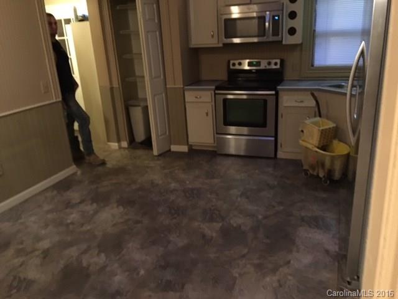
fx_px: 333
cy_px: 150
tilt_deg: -18.4
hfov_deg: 61.7
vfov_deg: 48.2
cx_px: 199
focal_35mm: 29
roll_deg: +4.4
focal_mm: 4.15
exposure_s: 1/15
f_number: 2.2
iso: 500
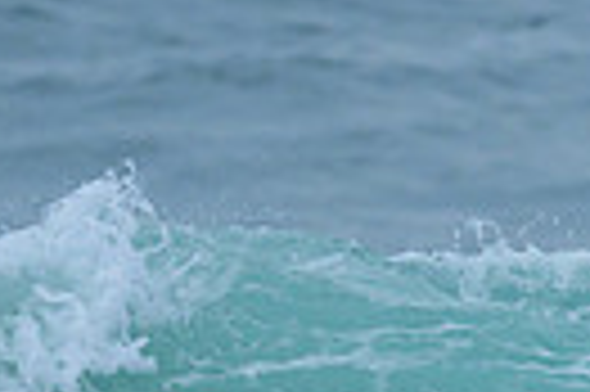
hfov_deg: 0.4
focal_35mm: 4640
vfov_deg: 0.3
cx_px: 156
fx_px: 75949
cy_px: 720
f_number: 6.3
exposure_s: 1/2500
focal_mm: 800
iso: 900
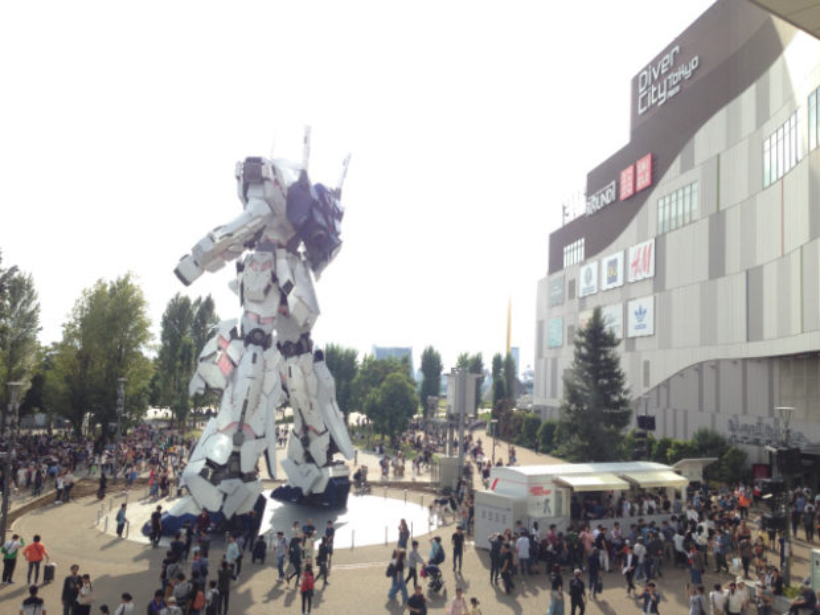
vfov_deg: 42.9
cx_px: 410
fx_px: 782
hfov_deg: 55.4
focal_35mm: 33
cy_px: 308
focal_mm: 4.12
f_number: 2.4
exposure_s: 1/1106
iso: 50
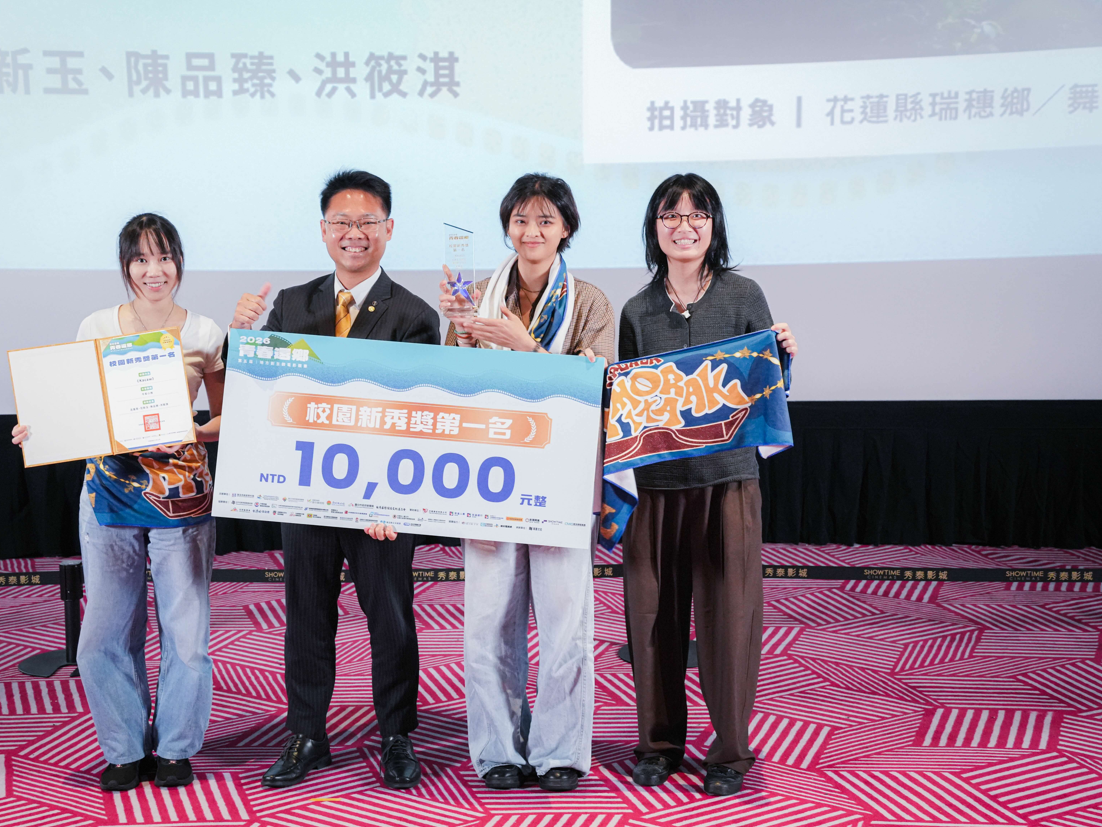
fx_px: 1815
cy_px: 413
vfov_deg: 25.7
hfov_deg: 33.8
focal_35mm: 57
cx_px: 497
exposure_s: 1/60
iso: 6400
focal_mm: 52
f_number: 5
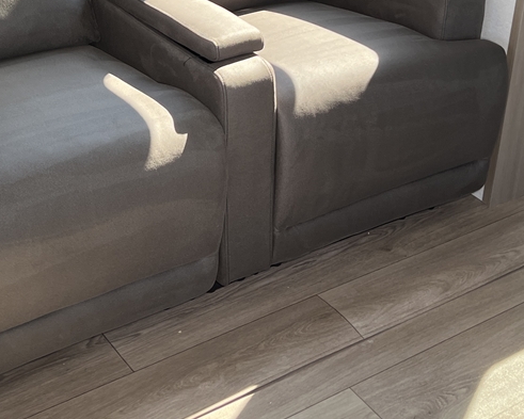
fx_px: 962
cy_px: 10
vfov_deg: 23.7
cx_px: 216
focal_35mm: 62
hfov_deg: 30.4
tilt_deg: -22.4
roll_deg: -2.1
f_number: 1.5
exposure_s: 1/121
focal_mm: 5.7
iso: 64
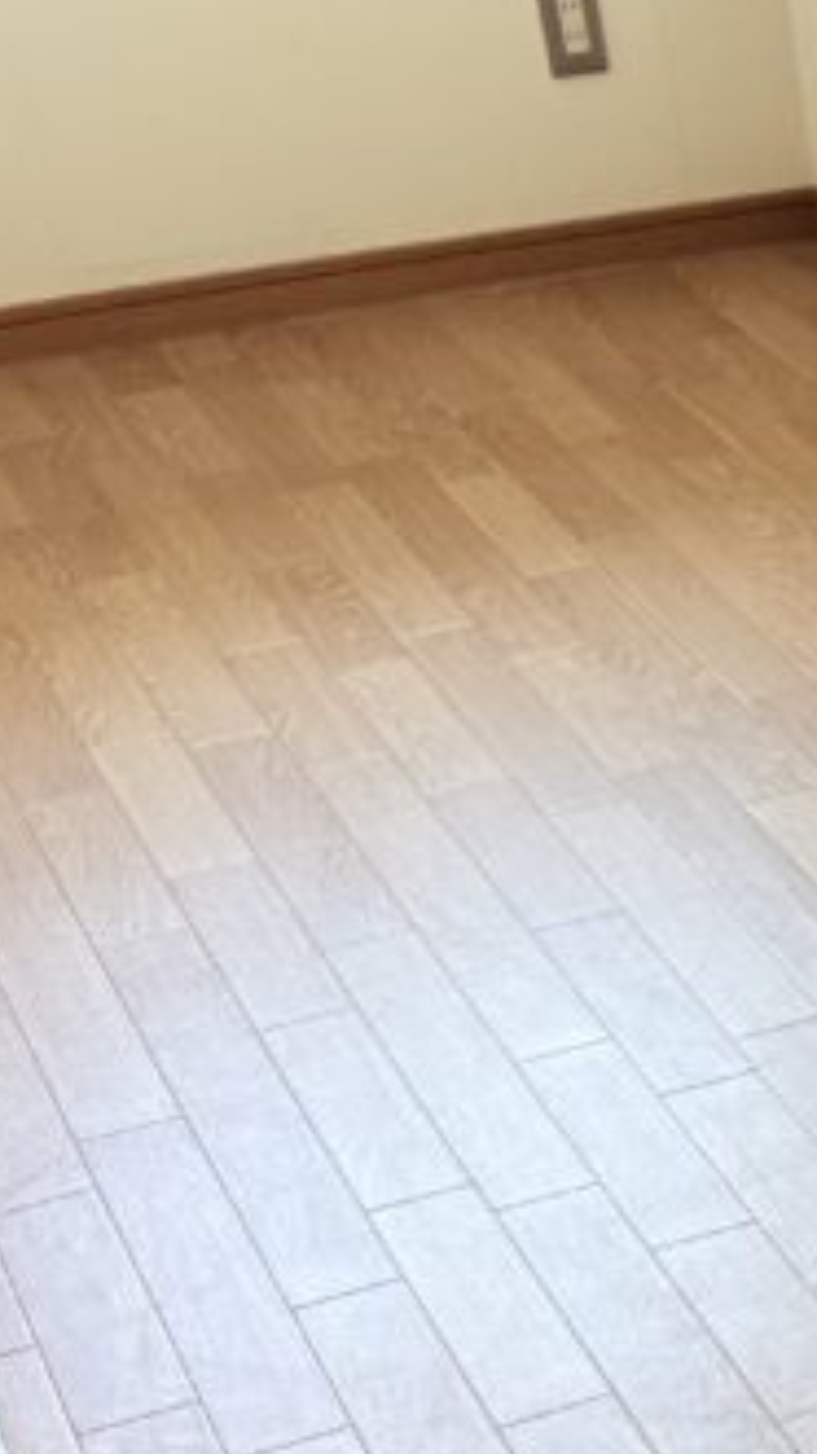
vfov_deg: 25.1
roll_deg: +0.1
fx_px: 3122
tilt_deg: -36.8
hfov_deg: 12.9
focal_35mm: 81
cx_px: 1660
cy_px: 1414
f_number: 1.78
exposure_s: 1/121
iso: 200
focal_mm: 6.76
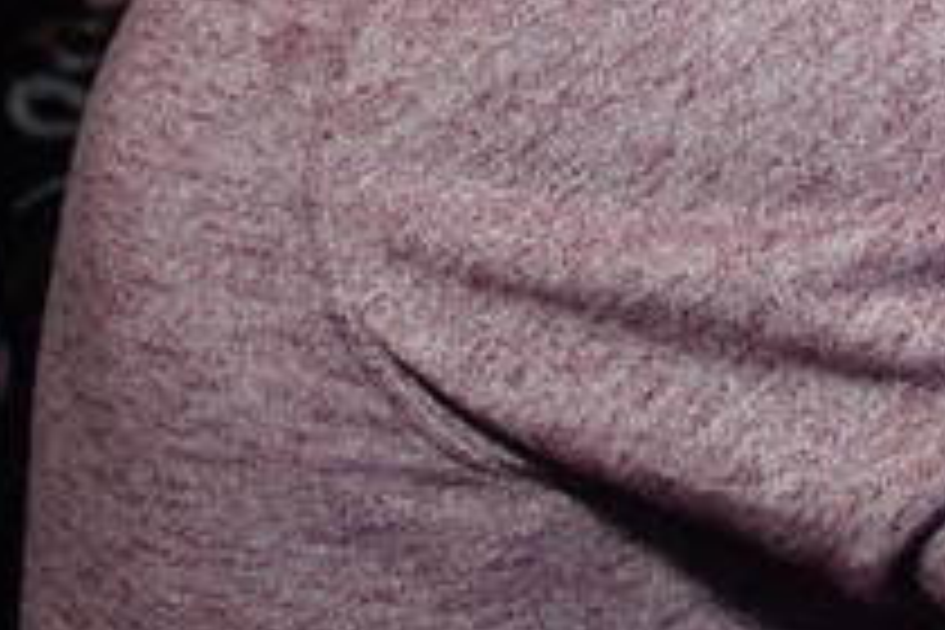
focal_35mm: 130
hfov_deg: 14.3
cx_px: 1595
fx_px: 3412
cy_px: -256
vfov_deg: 10.3
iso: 1600
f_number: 3.5
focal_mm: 18
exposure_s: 1/40
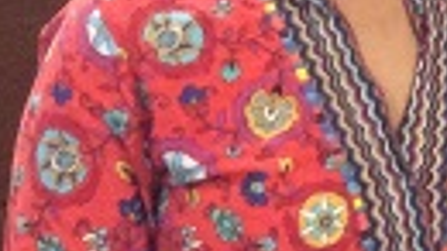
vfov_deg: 5.7
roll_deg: -0.4
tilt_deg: -7.3
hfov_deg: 9.4
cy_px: -170
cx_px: 1025
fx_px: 2464
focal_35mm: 208
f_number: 2.4
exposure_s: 1/24
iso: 160
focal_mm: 3.3
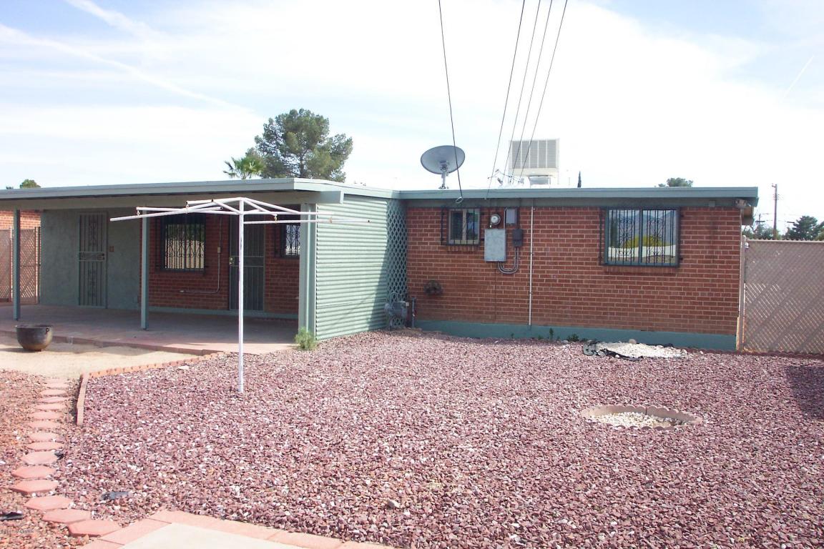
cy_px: 274
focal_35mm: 35
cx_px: 412
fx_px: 801
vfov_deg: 37.9
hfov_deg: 54.4
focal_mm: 7.5
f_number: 9.5
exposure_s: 1/90
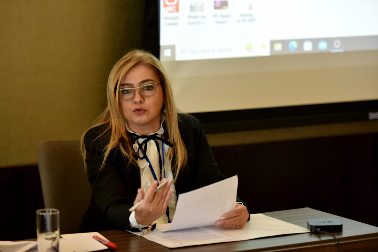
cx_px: 189
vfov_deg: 10.6
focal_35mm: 130
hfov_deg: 15.8
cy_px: 126
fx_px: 1365
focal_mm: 130
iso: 2500
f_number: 2.8
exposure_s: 1/400
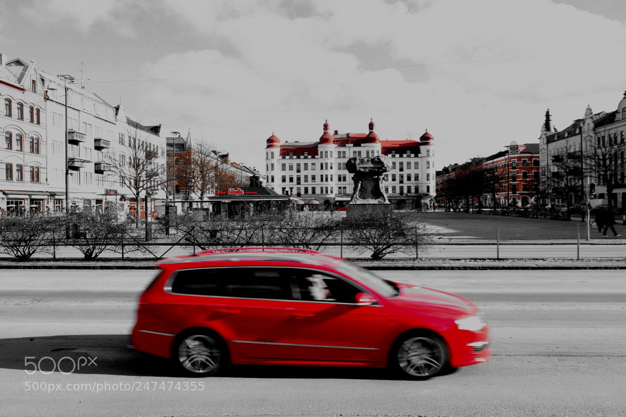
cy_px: 208
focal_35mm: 30
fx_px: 522
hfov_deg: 61.9
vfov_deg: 43.6
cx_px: 313
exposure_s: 1/30
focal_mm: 20.1
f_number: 14
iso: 200
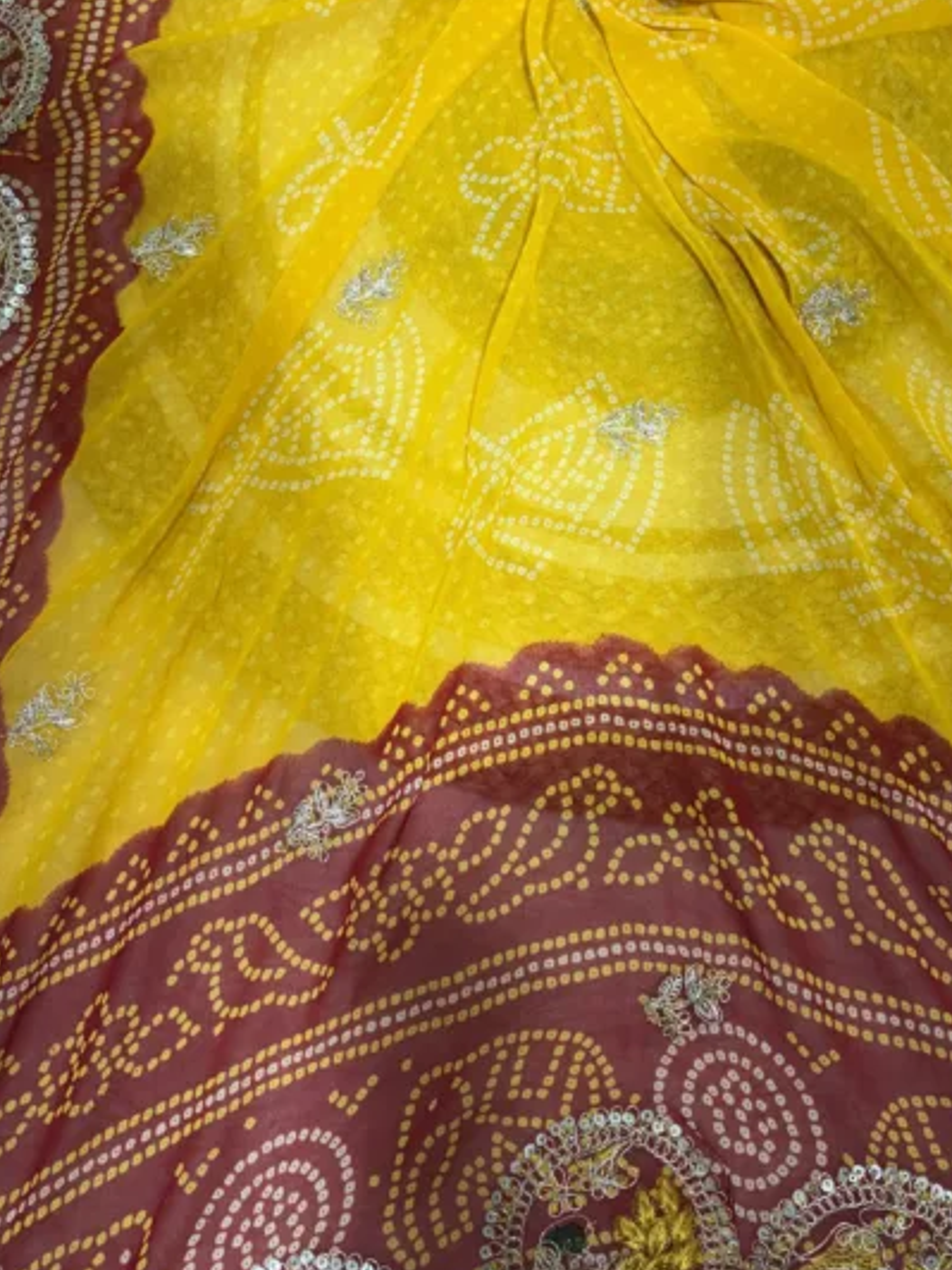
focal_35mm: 44
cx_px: 573
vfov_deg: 42.4
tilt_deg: -72.3
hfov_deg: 32.8
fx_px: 1613
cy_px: 429
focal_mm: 5.96
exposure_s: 1/167
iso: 40
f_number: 1.6
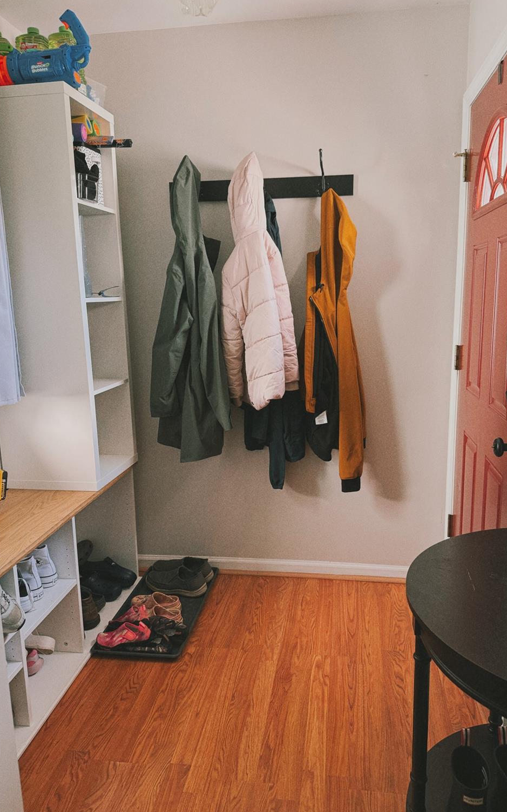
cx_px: 268
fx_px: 575
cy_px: 402
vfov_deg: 70.4
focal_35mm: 26
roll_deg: +0.5
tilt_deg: -11.0
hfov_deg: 47.6
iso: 200
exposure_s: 1/77
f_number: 1.78
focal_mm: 6.76
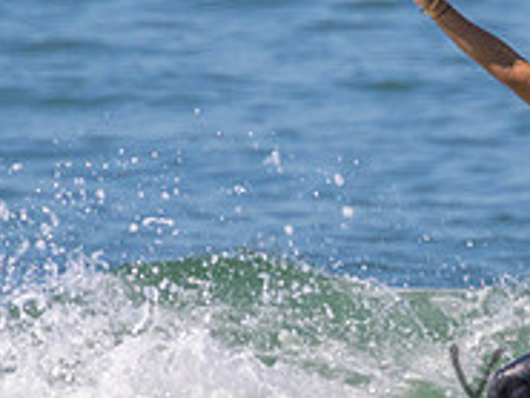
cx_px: 645
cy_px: 432
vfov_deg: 0.5
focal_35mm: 3095
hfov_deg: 0.6
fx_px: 47418
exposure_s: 1/2000
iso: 800
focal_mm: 800
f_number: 11
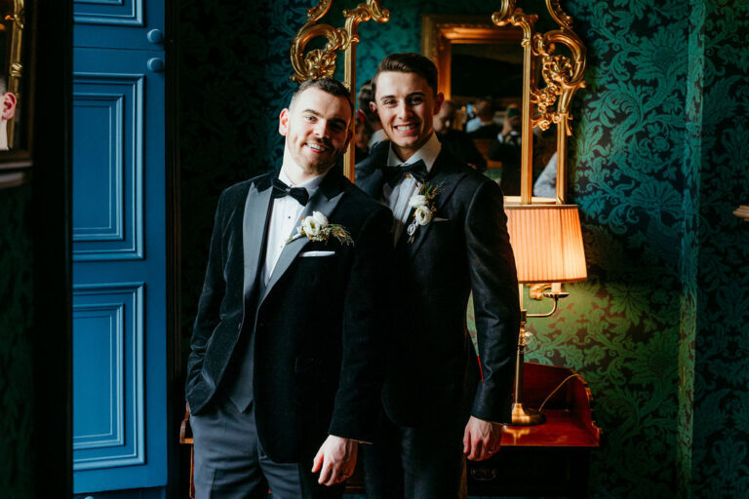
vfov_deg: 22.4
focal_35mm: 61
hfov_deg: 33.0
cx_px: 438
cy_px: 217
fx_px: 1261
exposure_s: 1/250
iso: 3200
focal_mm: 50
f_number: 3.2
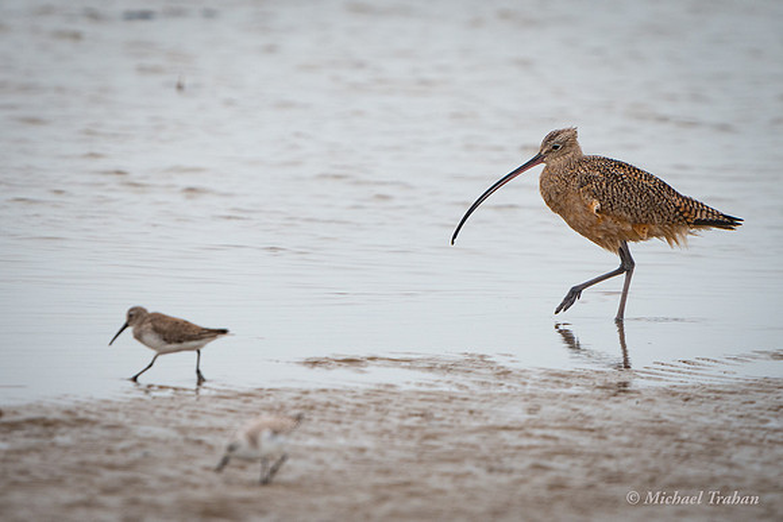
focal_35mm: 1101
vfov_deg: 1.3
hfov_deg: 1.9
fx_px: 23946
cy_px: 213
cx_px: 324
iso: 640
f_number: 7.1
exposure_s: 1/800
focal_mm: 600
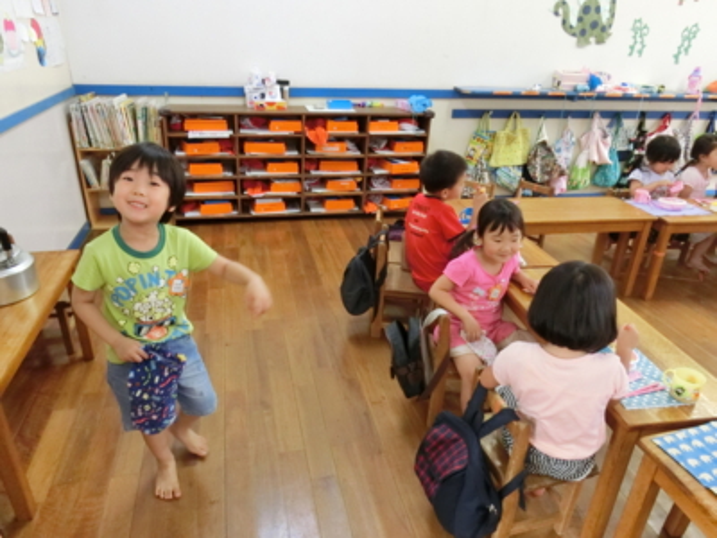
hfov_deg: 69.4
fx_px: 518
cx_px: 358
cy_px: 269
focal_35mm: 25
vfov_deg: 54.9
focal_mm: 4.5
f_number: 3.5
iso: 800
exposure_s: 1/80
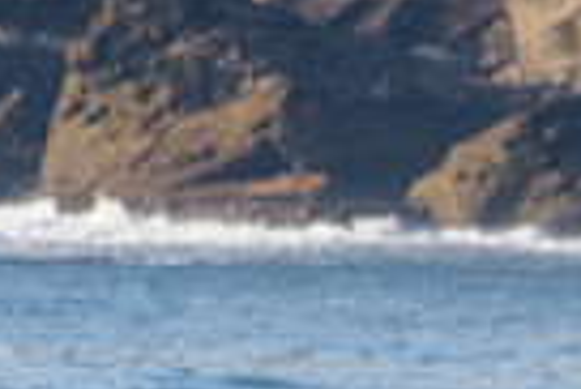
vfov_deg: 0.5
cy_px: 576
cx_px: 872
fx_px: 42296
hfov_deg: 0.8
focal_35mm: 2618
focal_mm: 500
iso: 640
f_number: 5.6
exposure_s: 1/2000
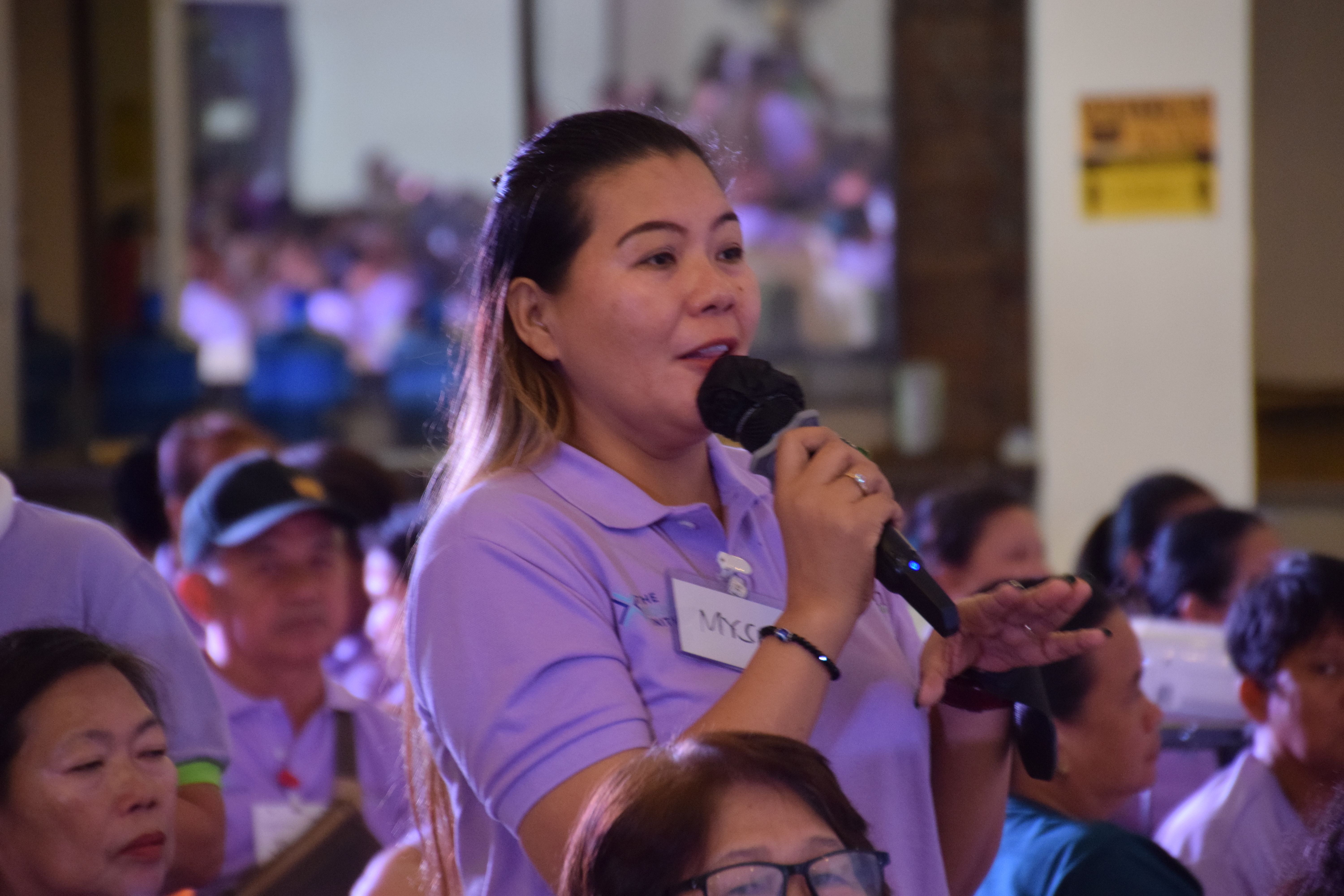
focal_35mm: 255
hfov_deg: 8.1
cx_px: 672
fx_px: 9519
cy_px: 448
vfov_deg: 5.4
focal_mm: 170
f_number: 6.3
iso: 1600
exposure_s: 1/50
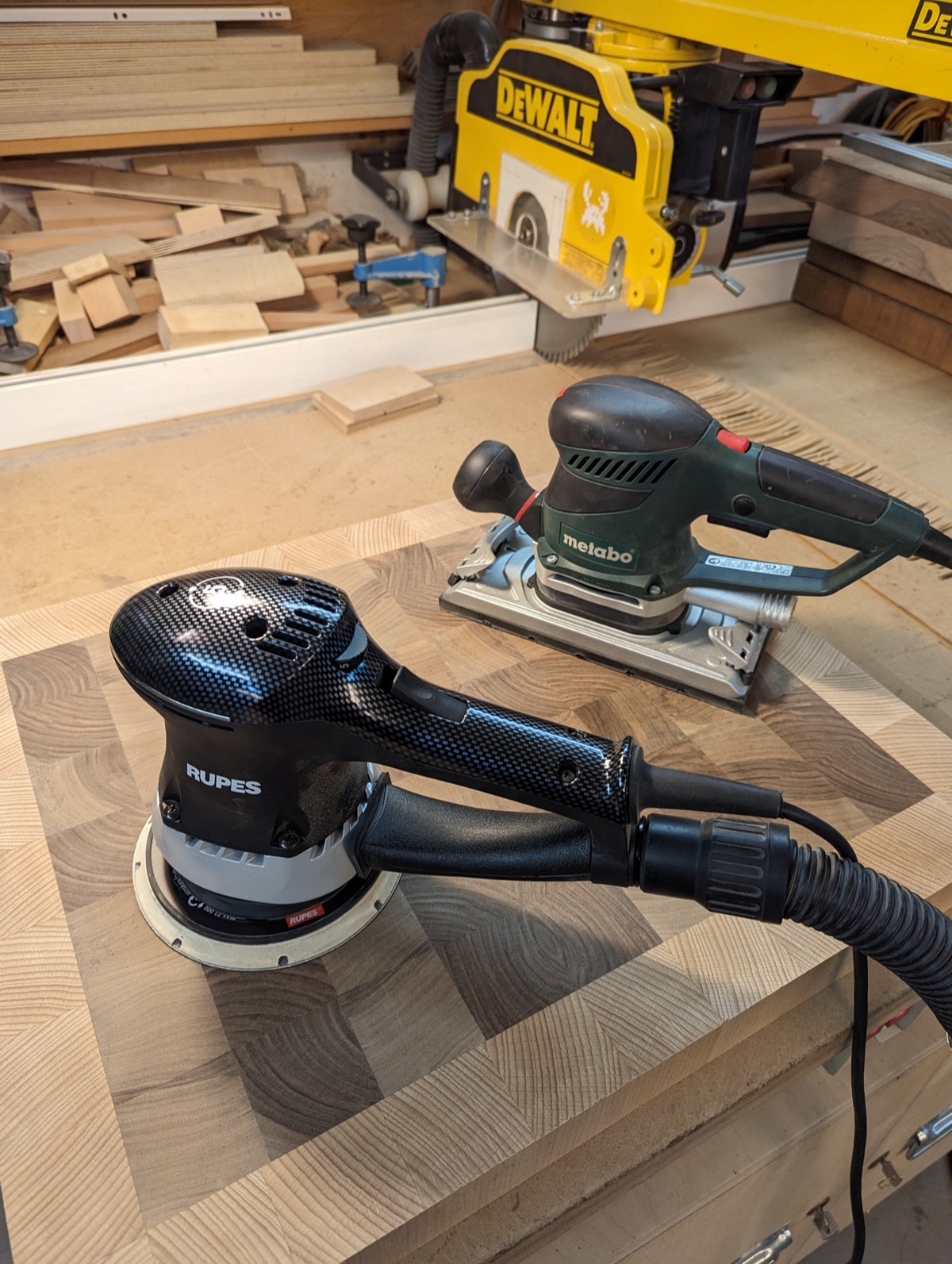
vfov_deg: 71.5
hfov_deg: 57.0
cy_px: 632
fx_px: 878
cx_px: 476
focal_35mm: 24
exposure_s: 1/100
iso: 212
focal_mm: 6.81
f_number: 1.85
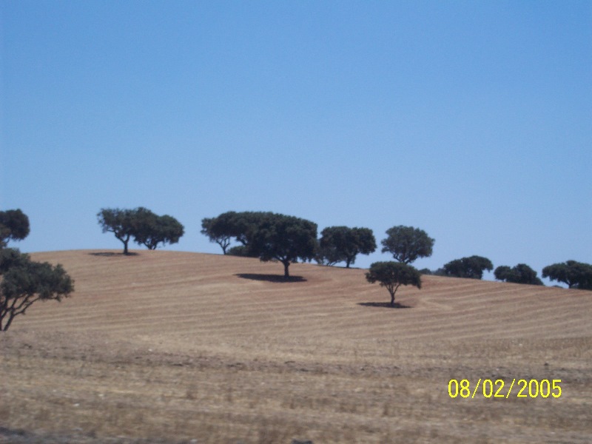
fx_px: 1950
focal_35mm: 114
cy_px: 222
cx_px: 296
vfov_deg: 13.0
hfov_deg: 17.3
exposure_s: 1/350
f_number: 8
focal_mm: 24
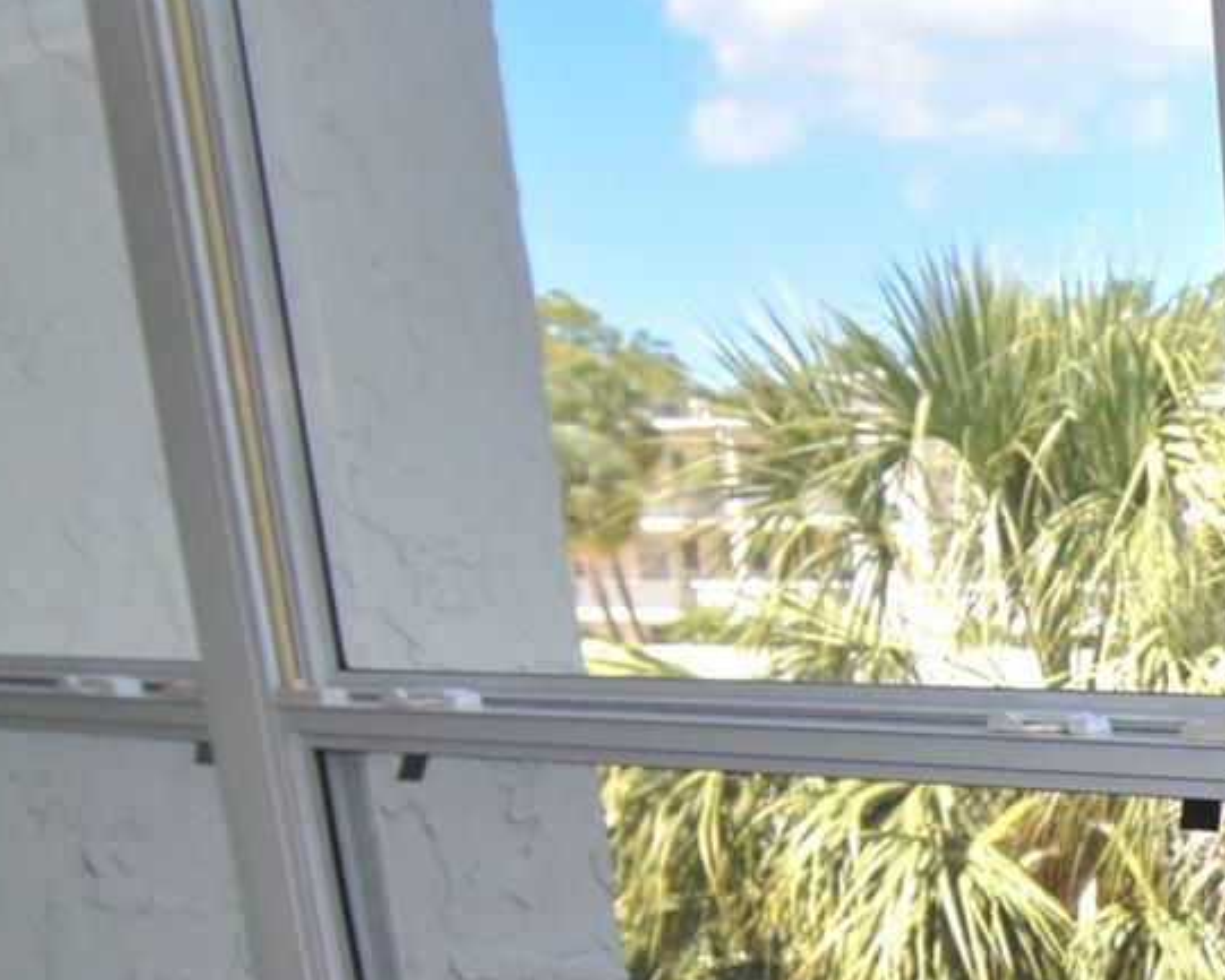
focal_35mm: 62
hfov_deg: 25.3
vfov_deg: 23.0
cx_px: 1676
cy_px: 1089
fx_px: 2262
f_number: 7.1
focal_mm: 15
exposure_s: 1/200
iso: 100
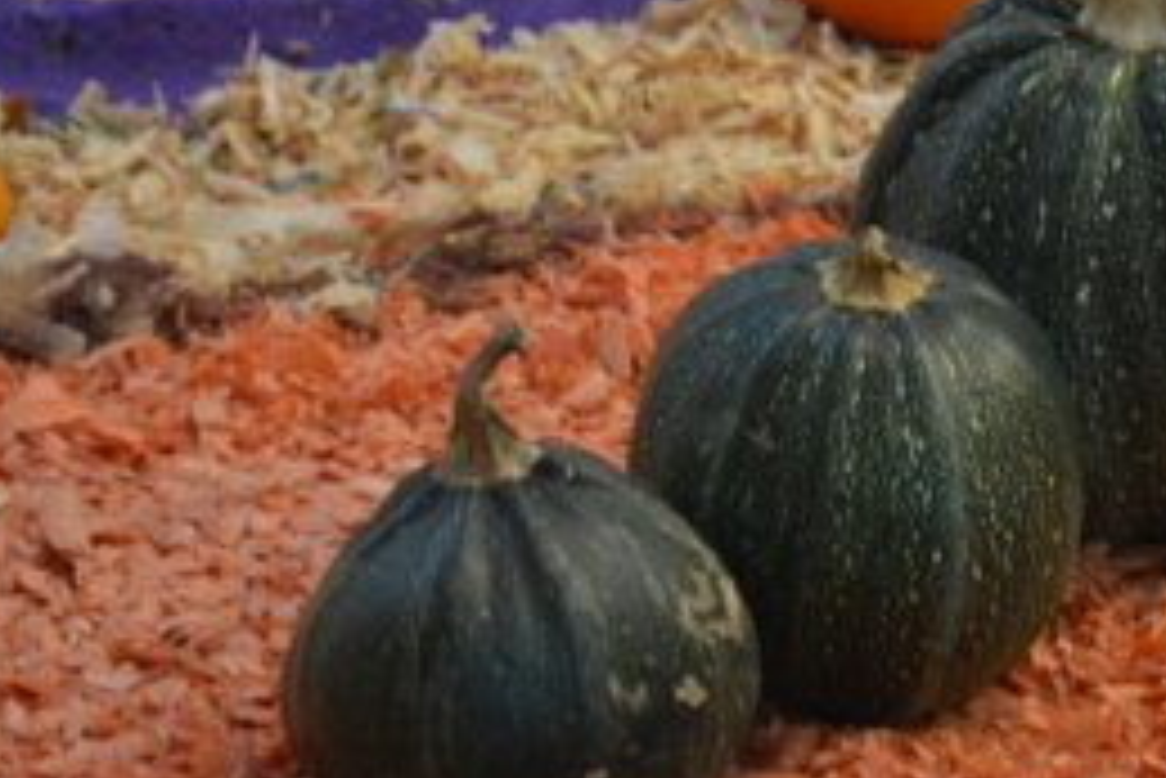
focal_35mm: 191
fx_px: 6195
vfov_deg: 7.2
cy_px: 292
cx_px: 1071
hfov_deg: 10.7
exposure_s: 1/25
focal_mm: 55
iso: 5000
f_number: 5.6
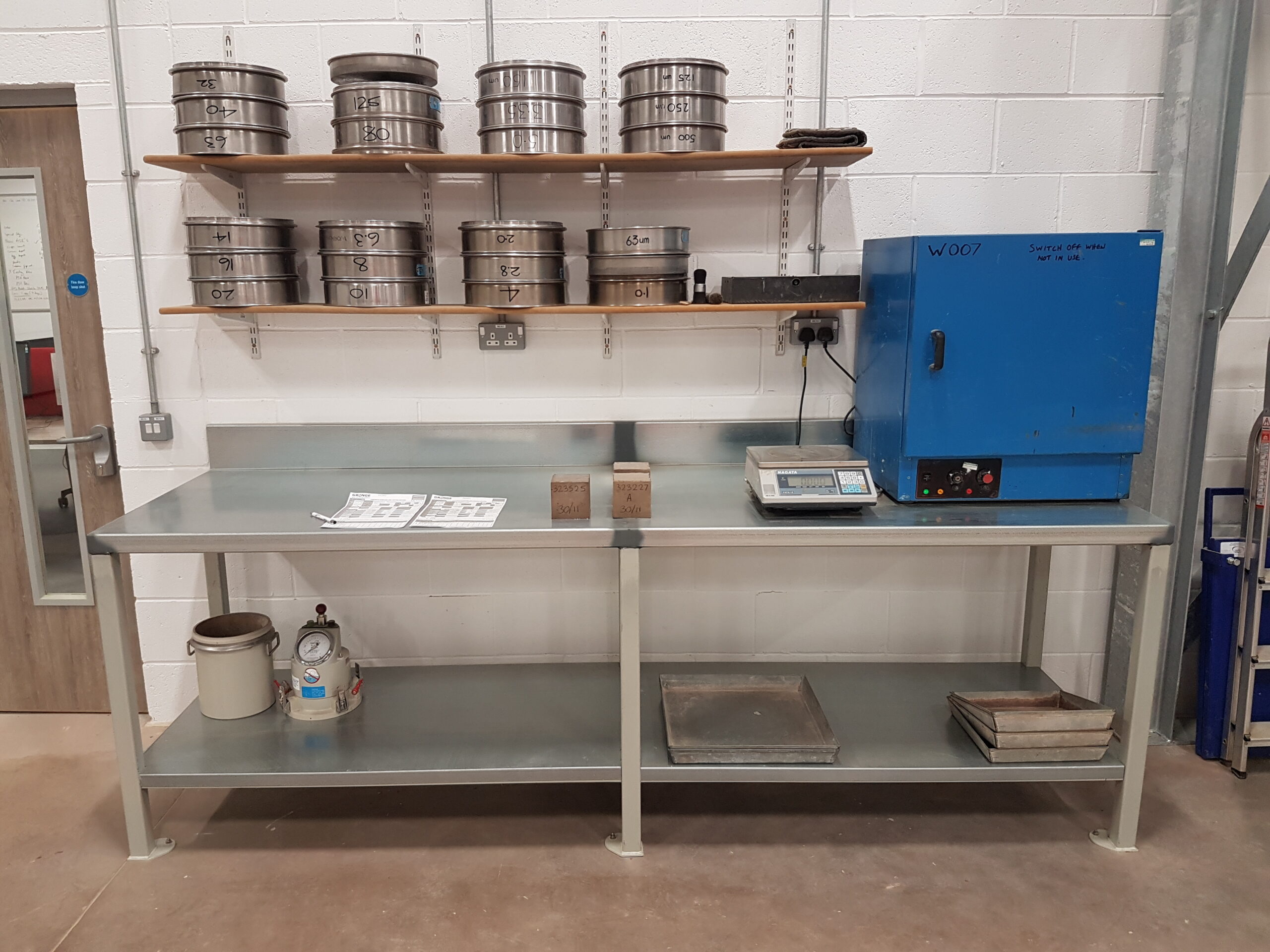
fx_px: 954
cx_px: 635
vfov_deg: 53.1
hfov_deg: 67.3
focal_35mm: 26
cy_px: 476
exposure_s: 1/50
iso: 100
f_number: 1.7
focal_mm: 4.2
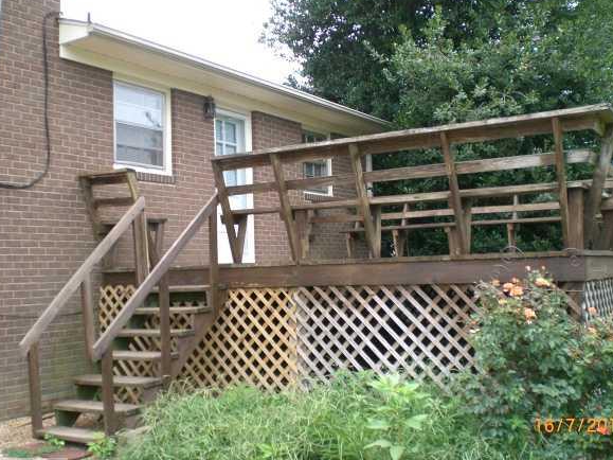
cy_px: 223
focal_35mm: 42
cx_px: 330
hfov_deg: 44.8
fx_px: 744
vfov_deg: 34.3
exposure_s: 1/100
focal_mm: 6.3
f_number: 3.1
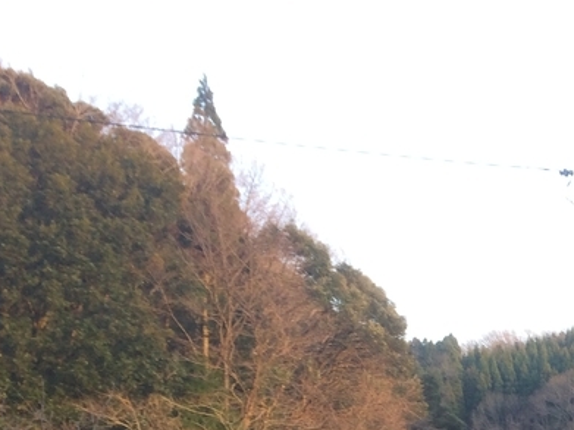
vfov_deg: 18.3
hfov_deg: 23.3
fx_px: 1260
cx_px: 702
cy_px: 533
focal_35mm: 76
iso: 40
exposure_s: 1/120
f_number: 2.2
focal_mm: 4.15
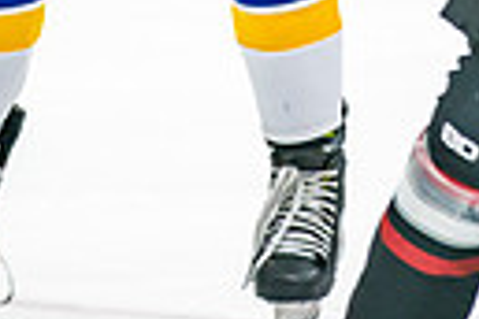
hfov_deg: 1.7
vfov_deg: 1.1
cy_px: -429
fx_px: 16484
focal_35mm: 1239
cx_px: 384
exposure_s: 1/640
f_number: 2.8
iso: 640
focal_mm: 200
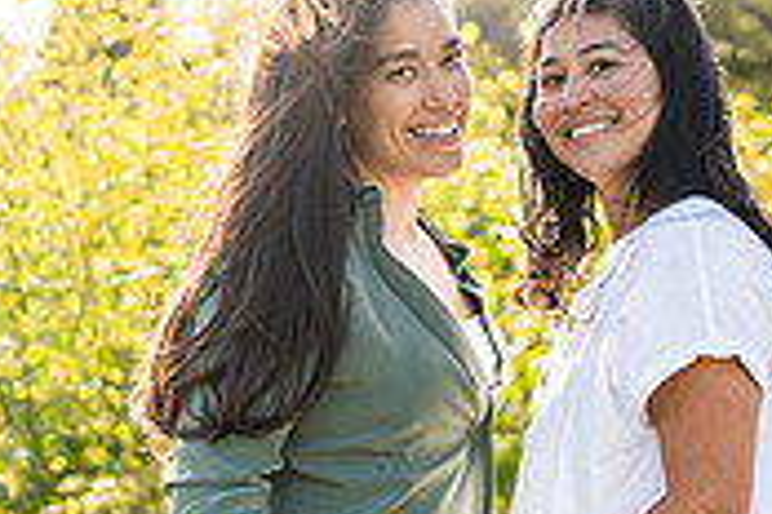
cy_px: 450
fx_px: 2509
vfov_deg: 11.6
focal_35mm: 117
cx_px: 666
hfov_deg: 17.3
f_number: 1.4
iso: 100
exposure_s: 1/3200
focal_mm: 35
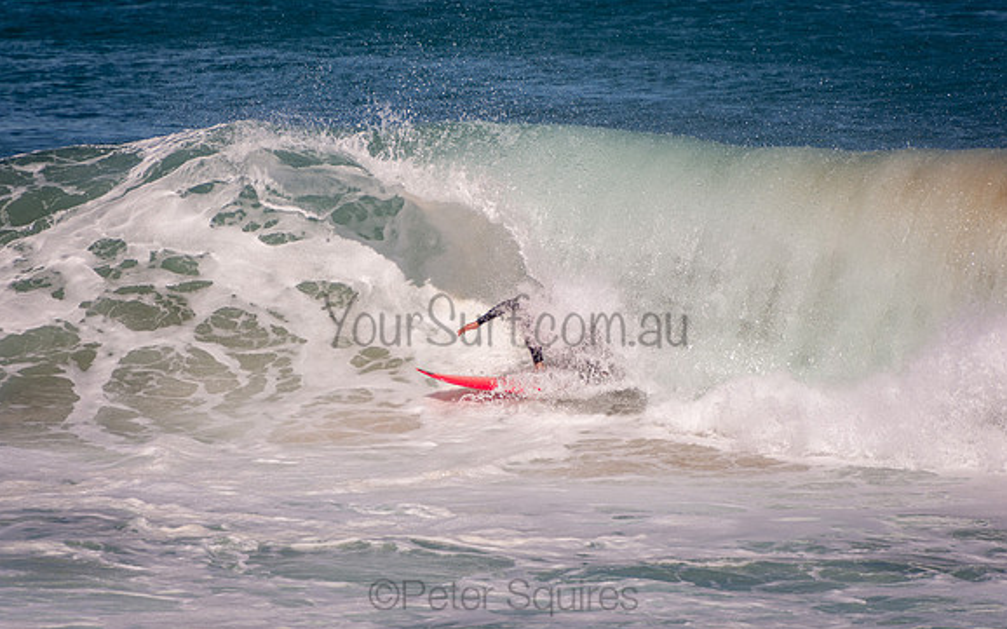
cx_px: 504
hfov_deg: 3.4
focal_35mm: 614
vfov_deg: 2.1
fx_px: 16847
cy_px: 306
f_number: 5.6
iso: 110
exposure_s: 1/1250
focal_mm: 400
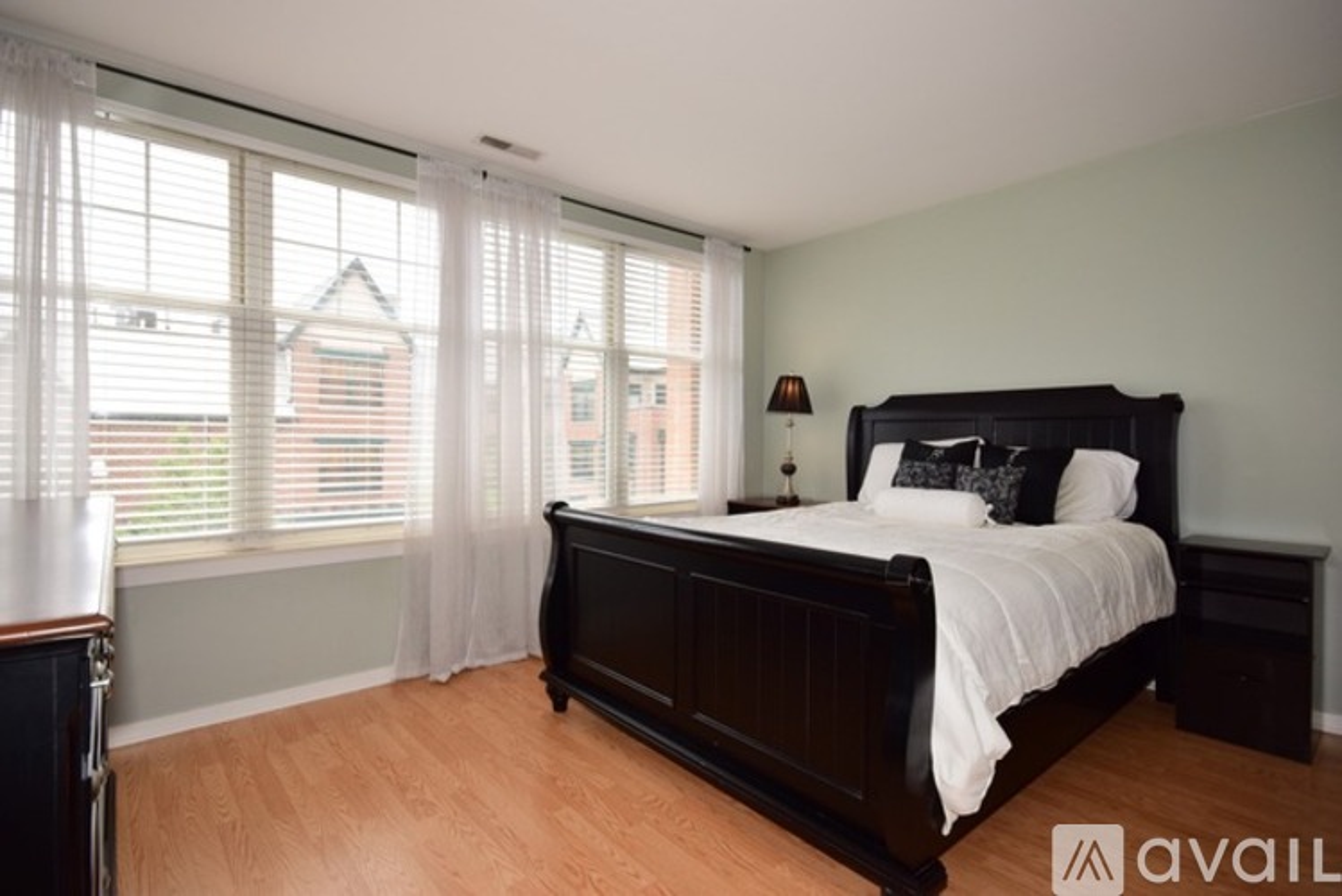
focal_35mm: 17
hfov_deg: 92.4
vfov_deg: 69.7
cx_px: 671
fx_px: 643
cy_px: 448
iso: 500
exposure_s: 1/200
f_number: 8
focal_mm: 11.5
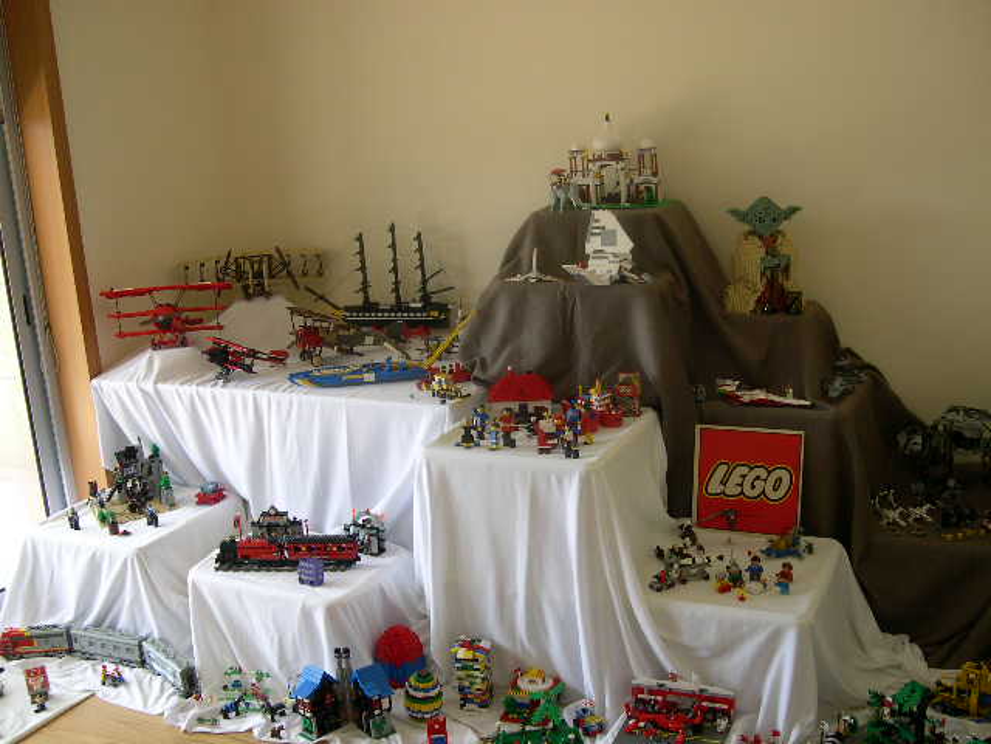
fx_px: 1088
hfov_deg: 49.0
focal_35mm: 38
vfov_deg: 37.7
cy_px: 372
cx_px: 496
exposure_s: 1/73.5
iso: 100
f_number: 2.8
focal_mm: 8
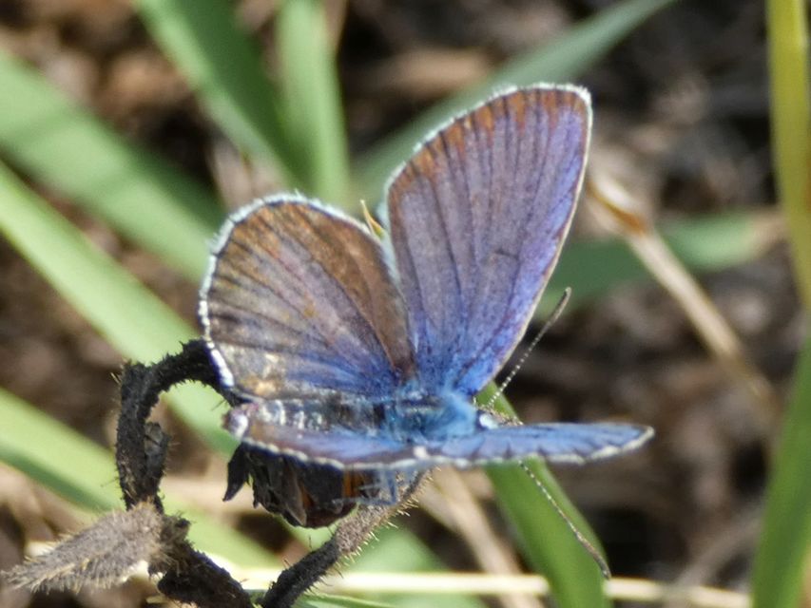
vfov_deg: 13.5
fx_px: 2577
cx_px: 406
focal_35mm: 110
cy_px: 304
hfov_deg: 17.9
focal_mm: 19.7
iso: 80
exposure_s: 1/100
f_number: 5
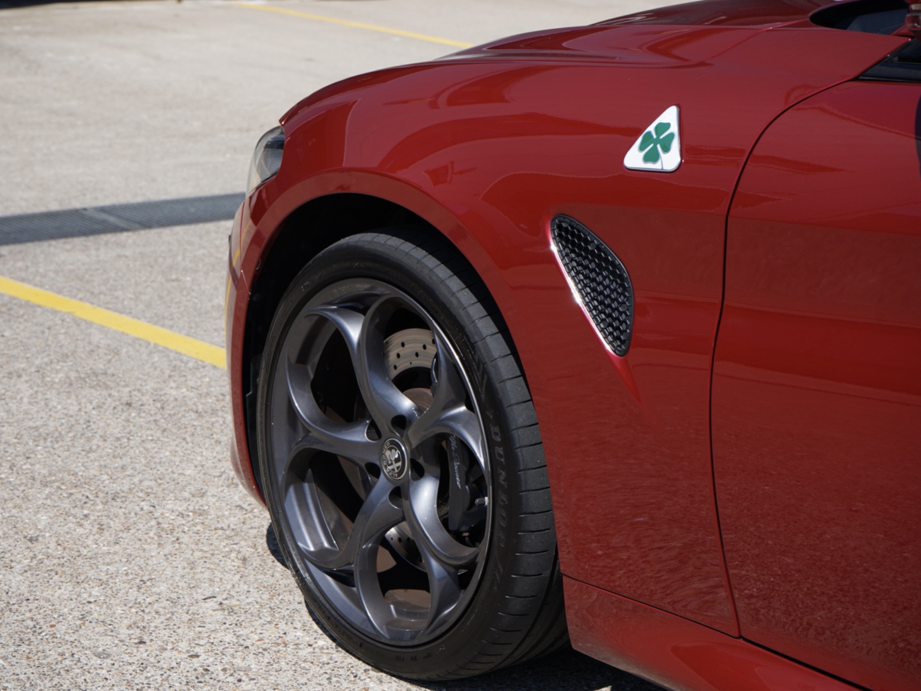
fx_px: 2022
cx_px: 453
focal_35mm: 76
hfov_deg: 25.7
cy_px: 345
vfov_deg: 19.4
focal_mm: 70
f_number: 8
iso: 100
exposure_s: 1/320
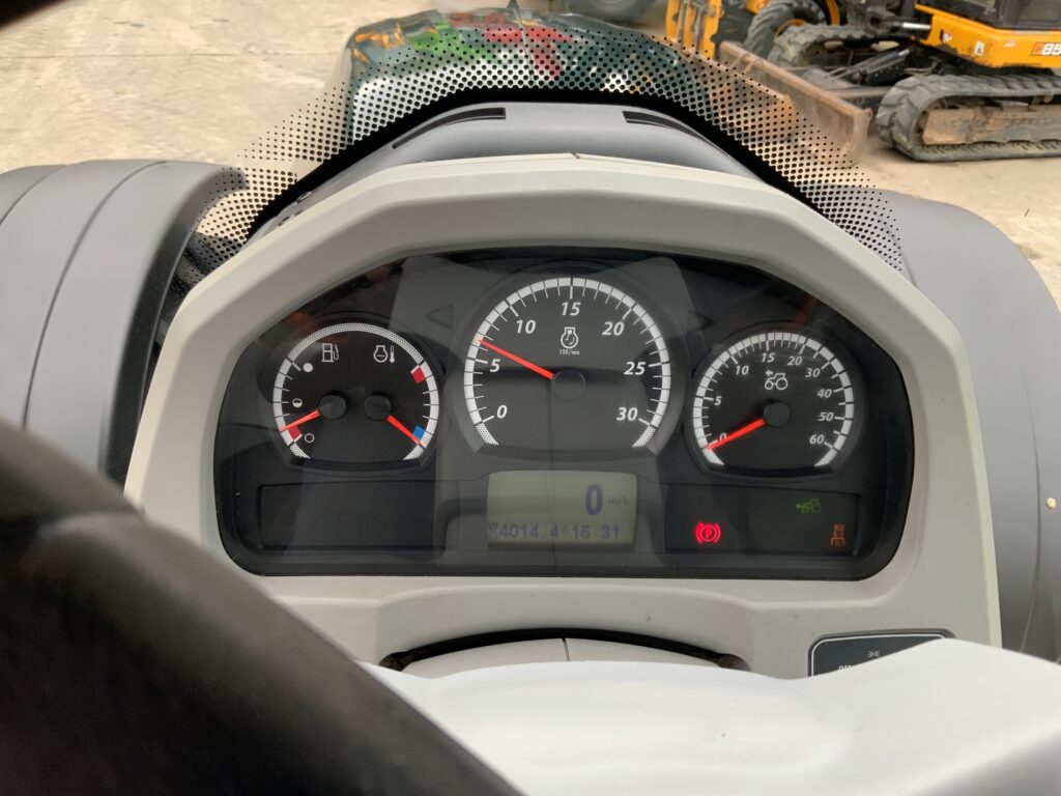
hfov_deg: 61.7
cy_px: 398
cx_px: 530
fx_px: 889
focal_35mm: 29
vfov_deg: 48.2
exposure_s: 1/122
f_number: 1.8
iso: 50
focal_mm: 3
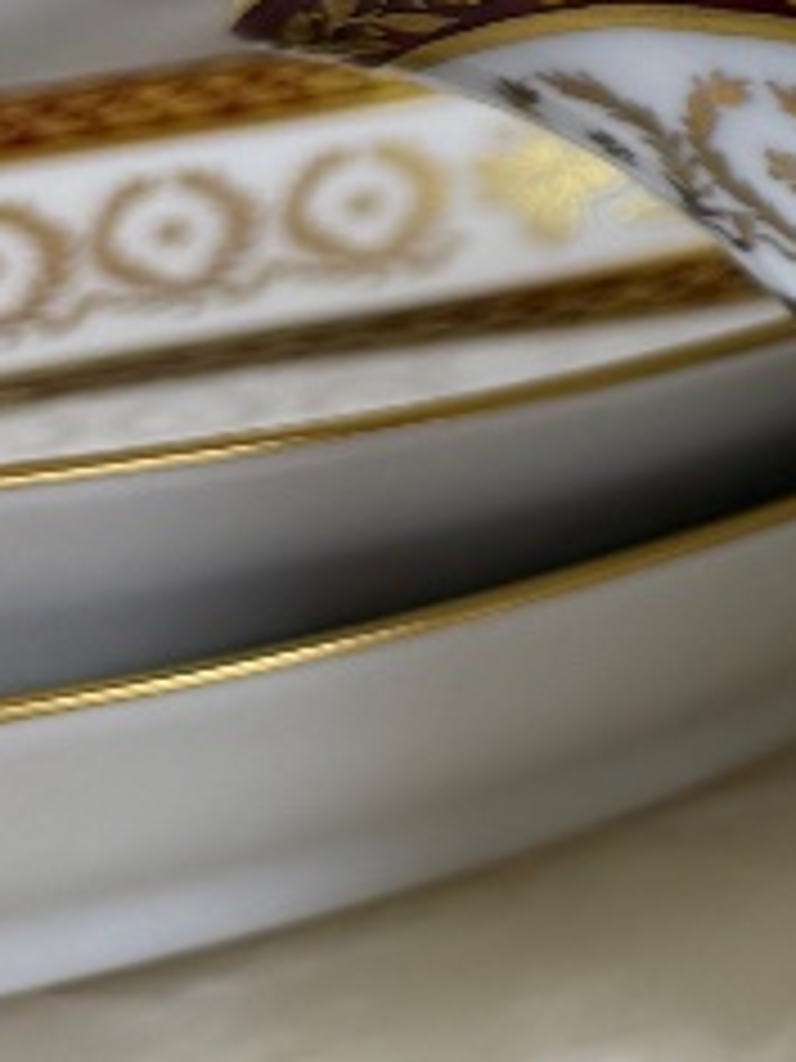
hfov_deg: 10.3
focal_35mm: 122
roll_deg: +0.0
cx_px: 1983
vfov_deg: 15.5
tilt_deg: -9.9
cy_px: -220
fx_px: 3741
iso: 80
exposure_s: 1/100
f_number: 1.78
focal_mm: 6.76
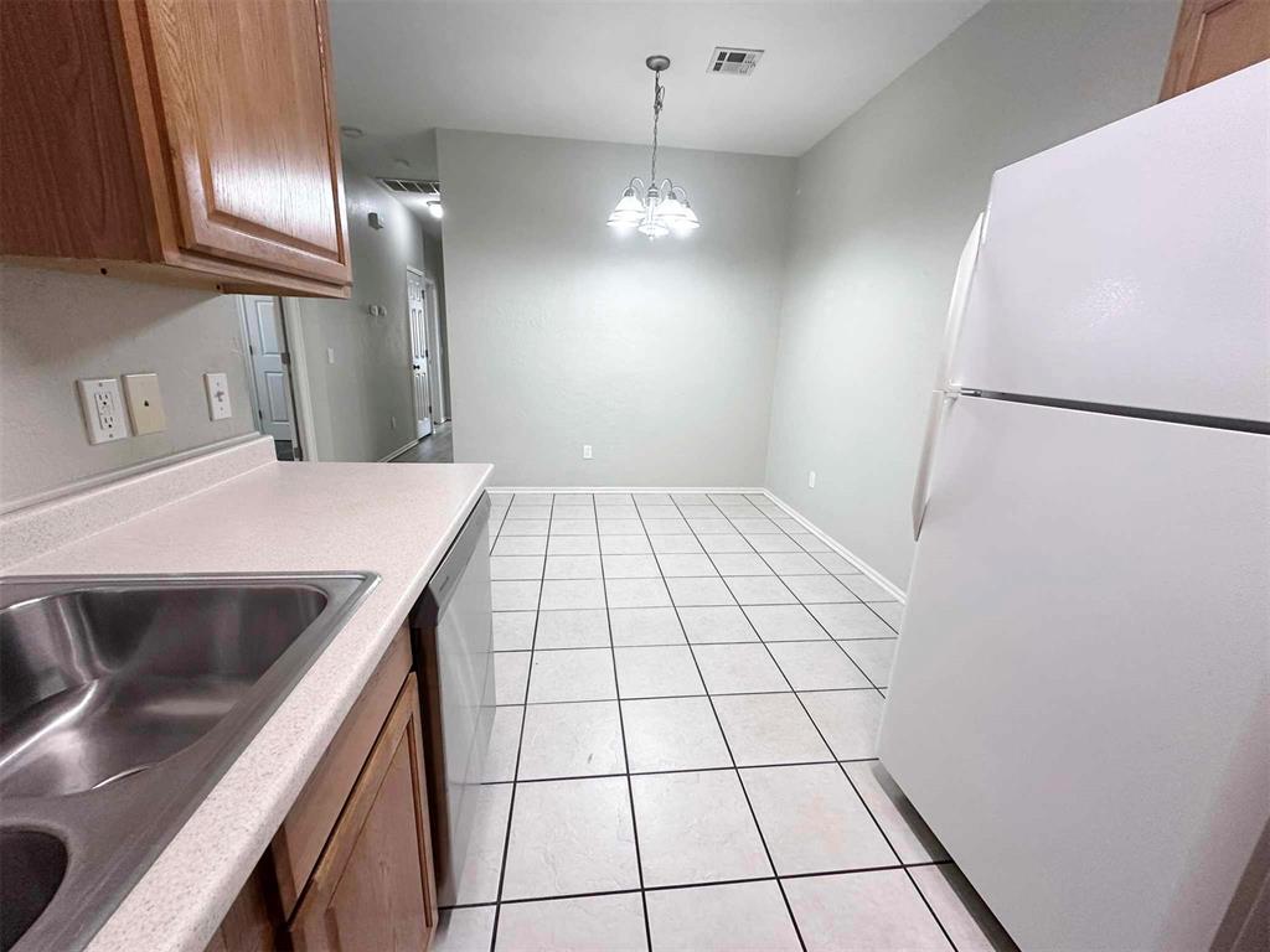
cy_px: 476
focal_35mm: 14
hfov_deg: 102.1
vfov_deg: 85.7
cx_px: 635
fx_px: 514
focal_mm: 2.2
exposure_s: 1/120
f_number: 2.2
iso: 200
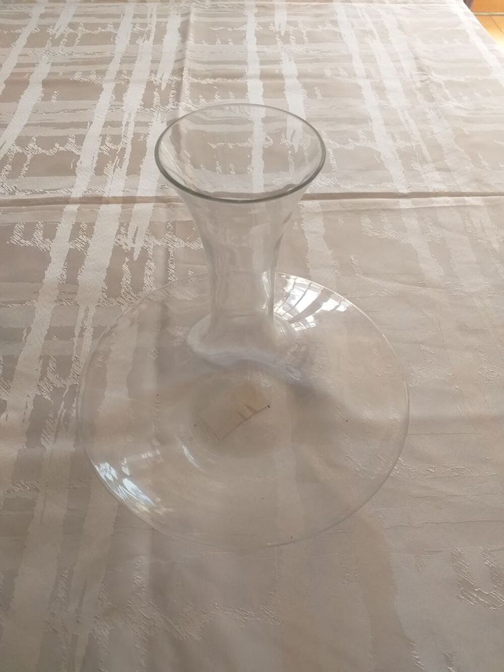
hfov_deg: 53.1
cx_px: 252
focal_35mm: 26
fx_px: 505
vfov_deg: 67.3
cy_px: 336
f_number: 1.9
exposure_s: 1/50
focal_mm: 3.6
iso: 40
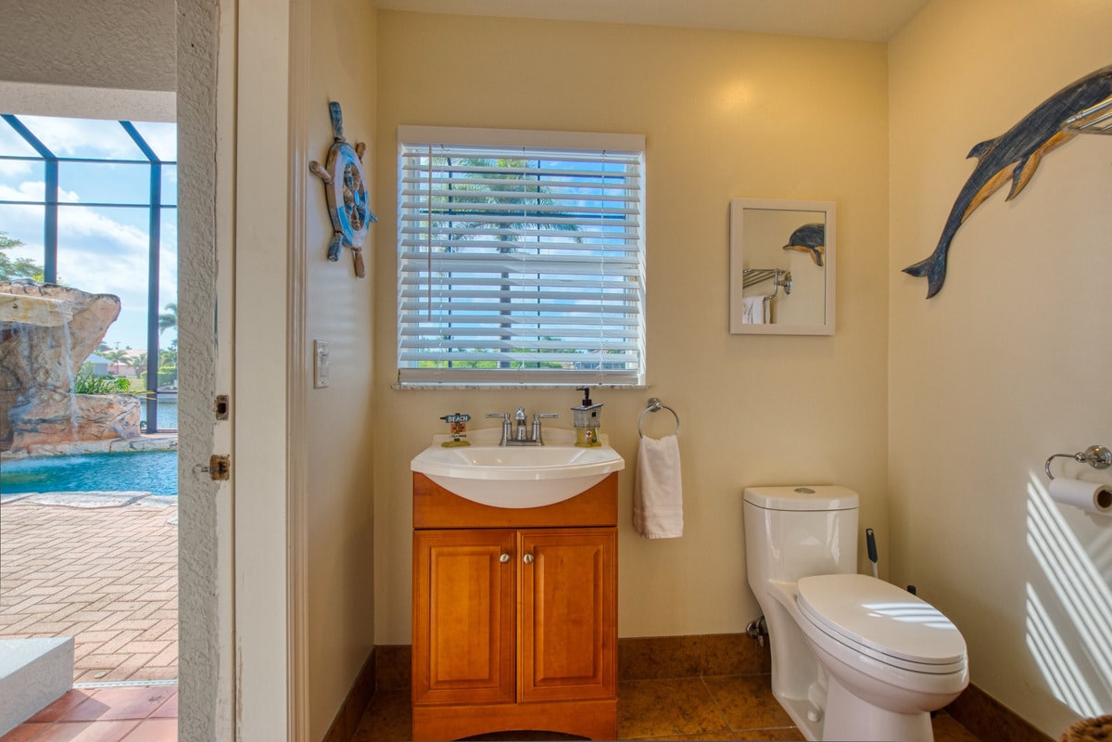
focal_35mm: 15
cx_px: 556
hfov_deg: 100.4
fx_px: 463
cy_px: 371
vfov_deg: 77.3
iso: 400
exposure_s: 1/125
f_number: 8
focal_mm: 10
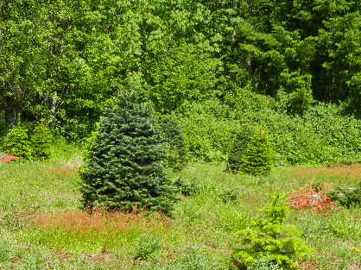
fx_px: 1230
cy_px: 165
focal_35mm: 118
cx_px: 160
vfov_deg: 12.5
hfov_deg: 16.7
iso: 160
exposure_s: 1/634
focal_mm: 13.9
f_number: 4.3
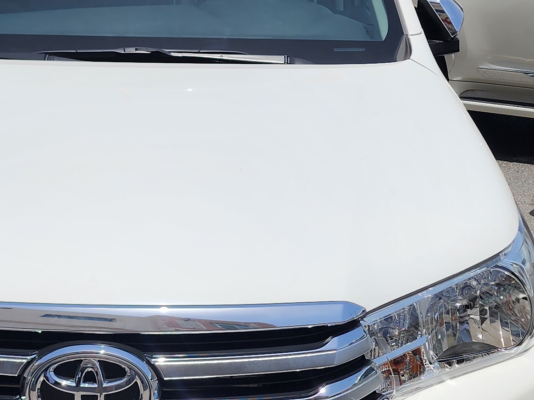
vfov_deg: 18.6
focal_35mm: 79
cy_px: 259
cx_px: 124
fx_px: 1218
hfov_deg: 24.4
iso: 12
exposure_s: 1/2391
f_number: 1.8
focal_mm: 6.4
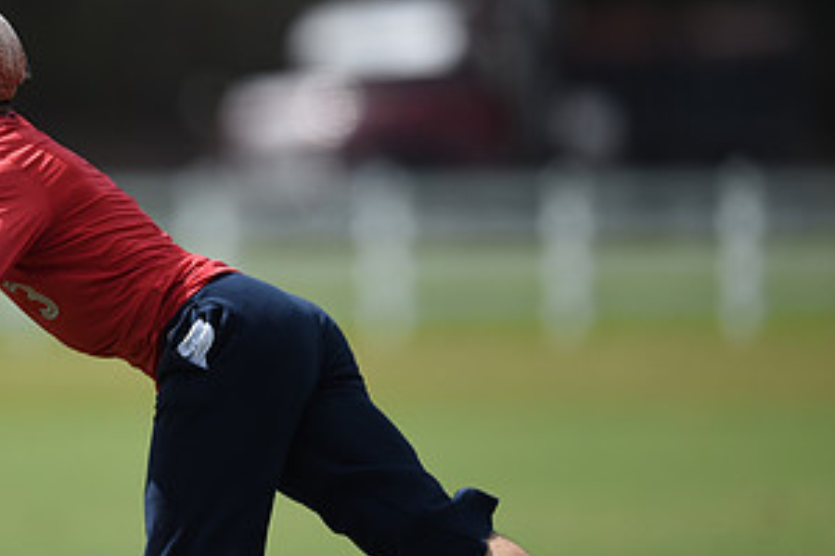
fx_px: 17928
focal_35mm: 773
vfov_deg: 1.8
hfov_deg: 2.7
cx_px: 95
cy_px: 211
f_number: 2.8
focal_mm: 400
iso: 200
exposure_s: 1/5000
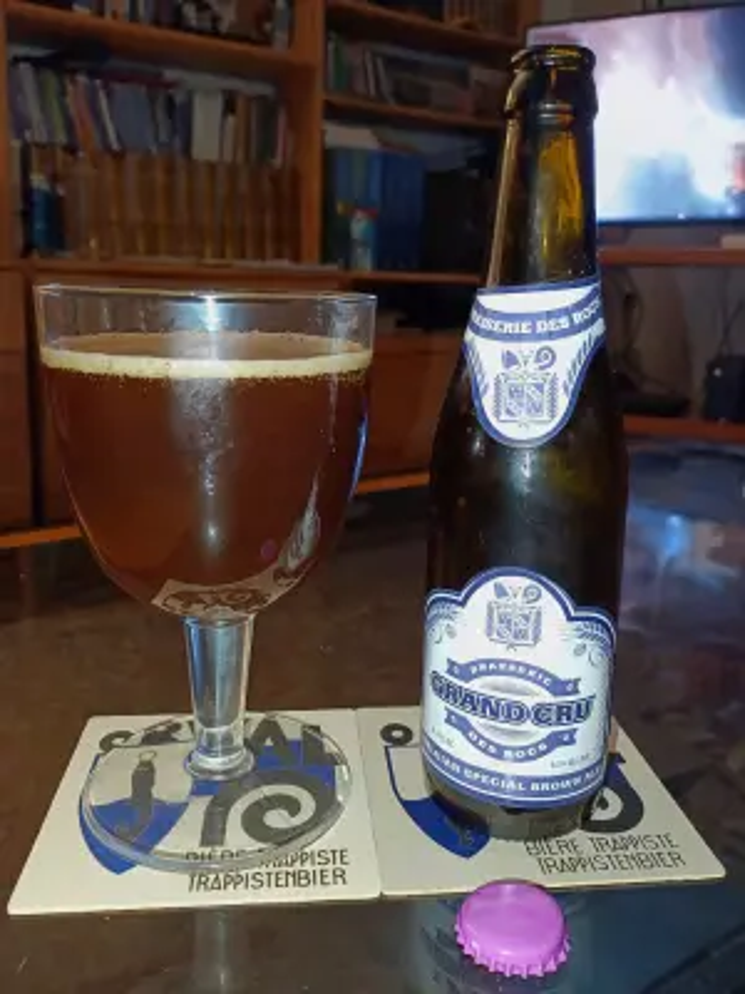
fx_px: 717
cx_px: 372
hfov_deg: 54.9
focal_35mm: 25
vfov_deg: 69.4
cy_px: 497
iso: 1250
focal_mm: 4.71
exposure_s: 1/25
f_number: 1.7
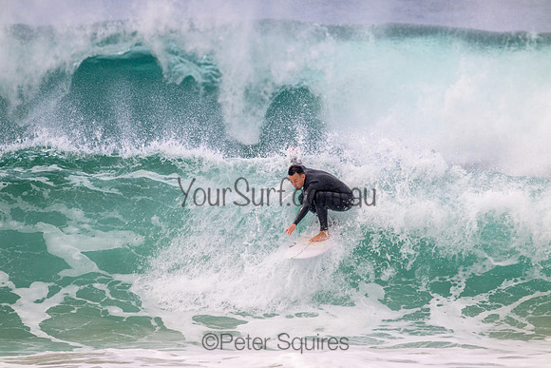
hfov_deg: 2.6
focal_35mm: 800
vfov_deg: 1.7
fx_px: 12247
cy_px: 184
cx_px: 276
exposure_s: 1/2000
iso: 1250
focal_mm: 800
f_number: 11
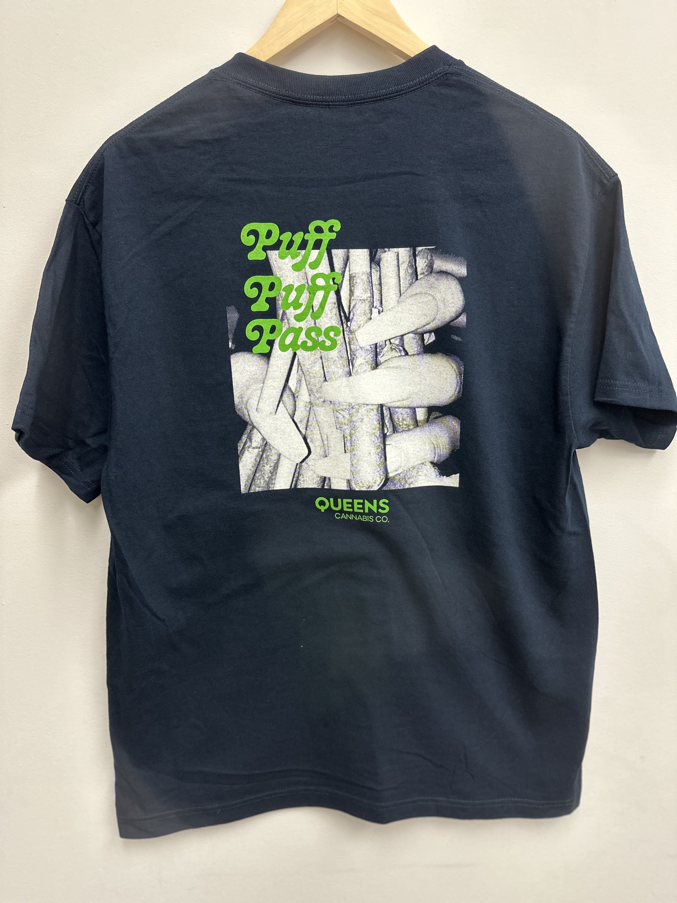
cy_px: 452
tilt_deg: -12.5
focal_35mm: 24
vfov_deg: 71.6
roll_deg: -0.4
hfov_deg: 56.8
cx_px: 338
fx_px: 626
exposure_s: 1/60
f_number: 1.78
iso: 250
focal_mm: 6.86
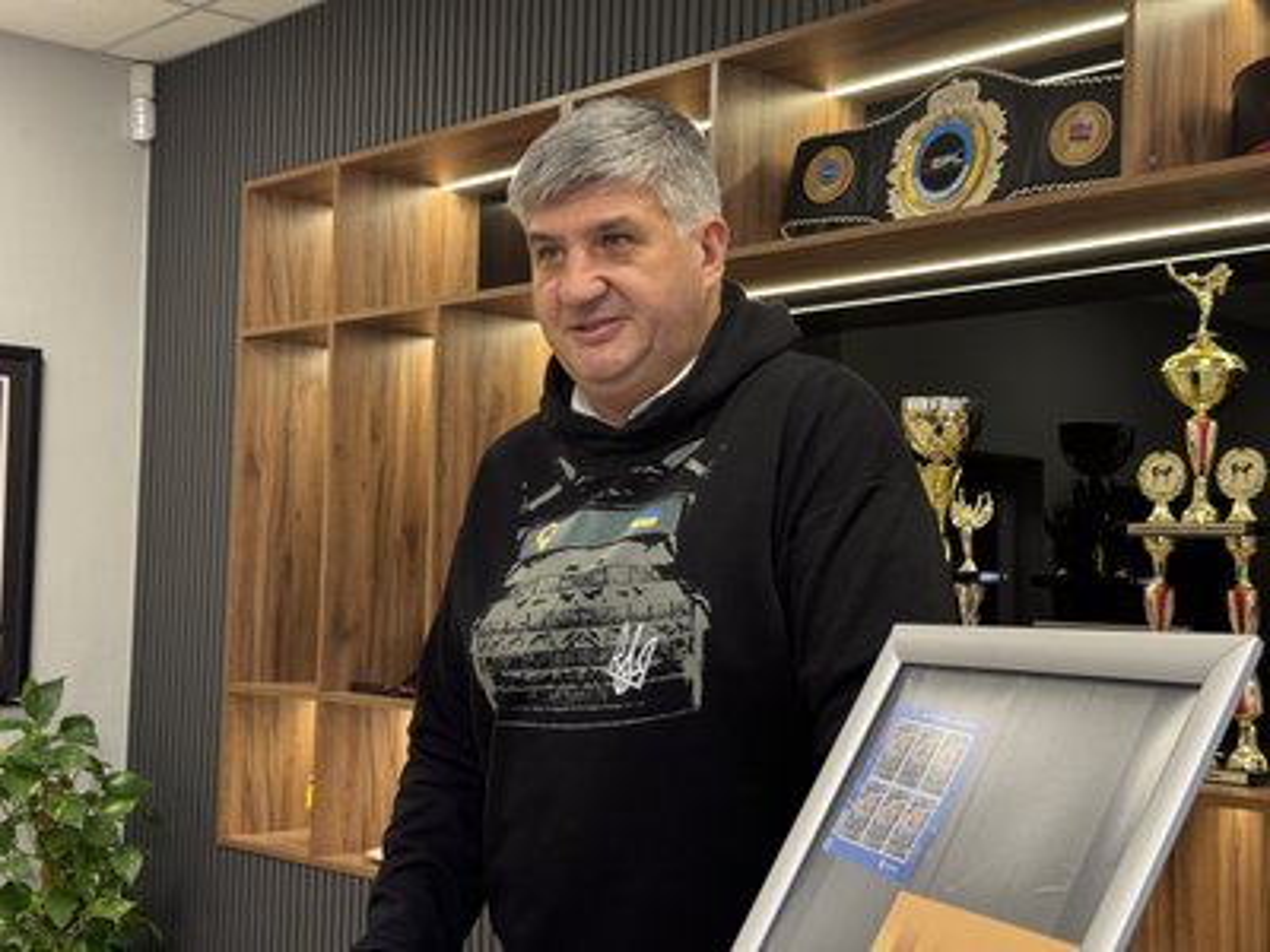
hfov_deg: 39.7
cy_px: 476
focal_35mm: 48
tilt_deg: +3.8
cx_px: 635
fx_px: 1761
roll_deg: -1.3
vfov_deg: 30.3
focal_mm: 6.76
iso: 100
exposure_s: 1/50
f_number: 1.78
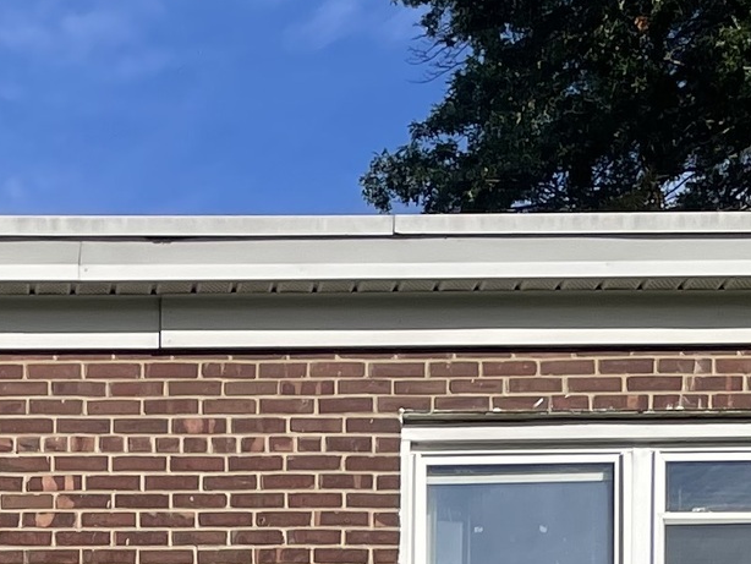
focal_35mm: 130
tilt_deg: +1.0
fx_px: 2821
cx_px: -155
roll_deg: -0.3
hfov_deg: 14.7
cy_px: 1392
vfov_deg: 9.9
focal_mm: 4.2
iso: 50
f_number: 1.6
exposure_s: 1/4651
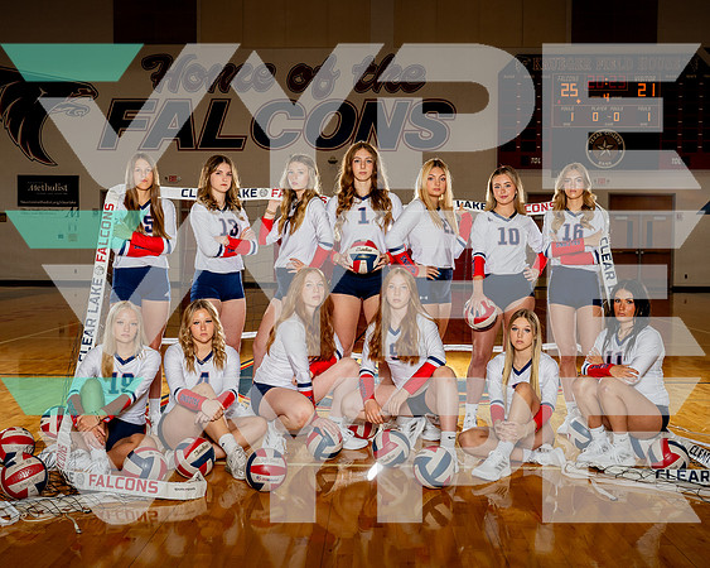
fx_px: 858
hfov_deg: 45.0
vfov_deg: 36.6
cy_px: 280
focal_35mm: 41
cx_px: 350
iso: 800
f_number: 8
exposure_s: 1/250
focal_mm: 35
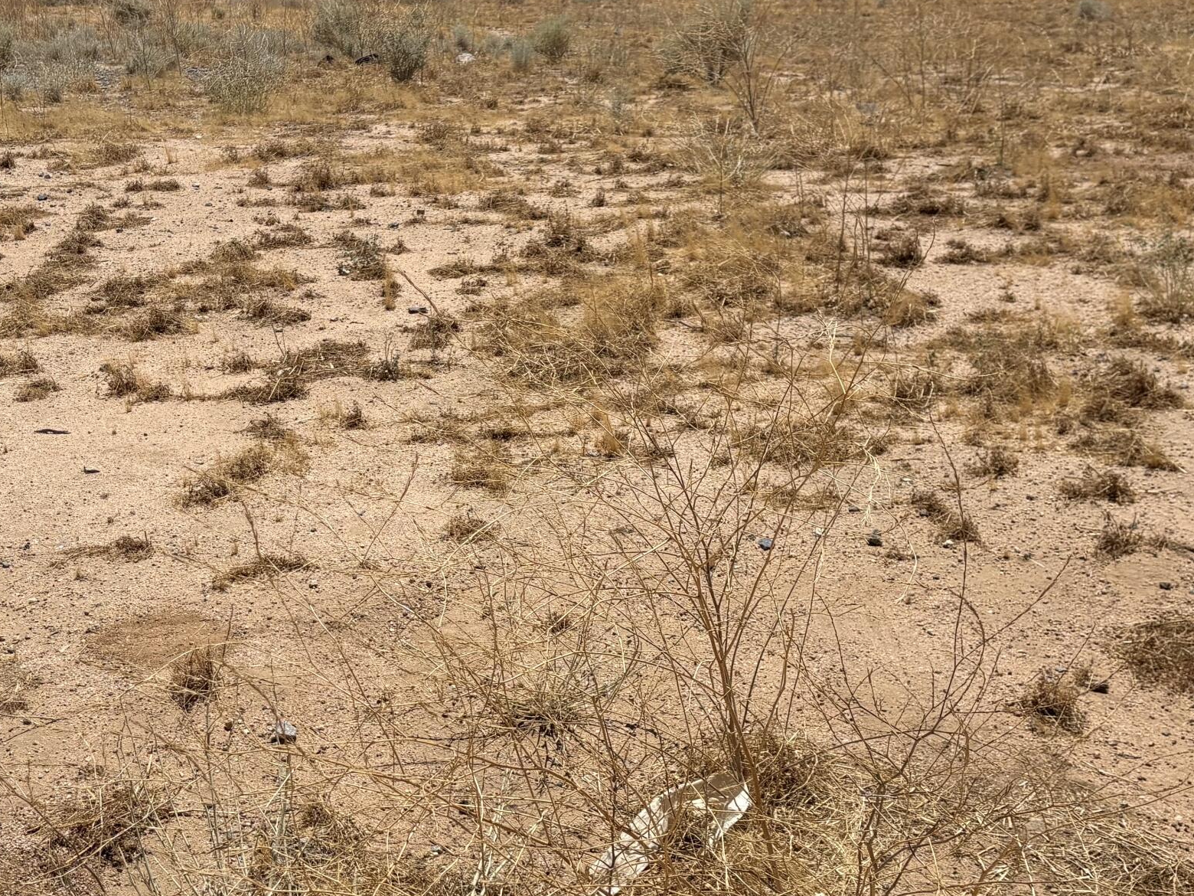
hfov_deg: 38.1
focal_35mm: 50
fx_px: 1725
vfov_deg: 29.0
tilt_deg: -18.0
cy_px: 533
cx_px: 526
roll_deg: +2.3
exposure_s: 1/6329
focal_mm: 5.96
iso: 50
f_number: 1.6
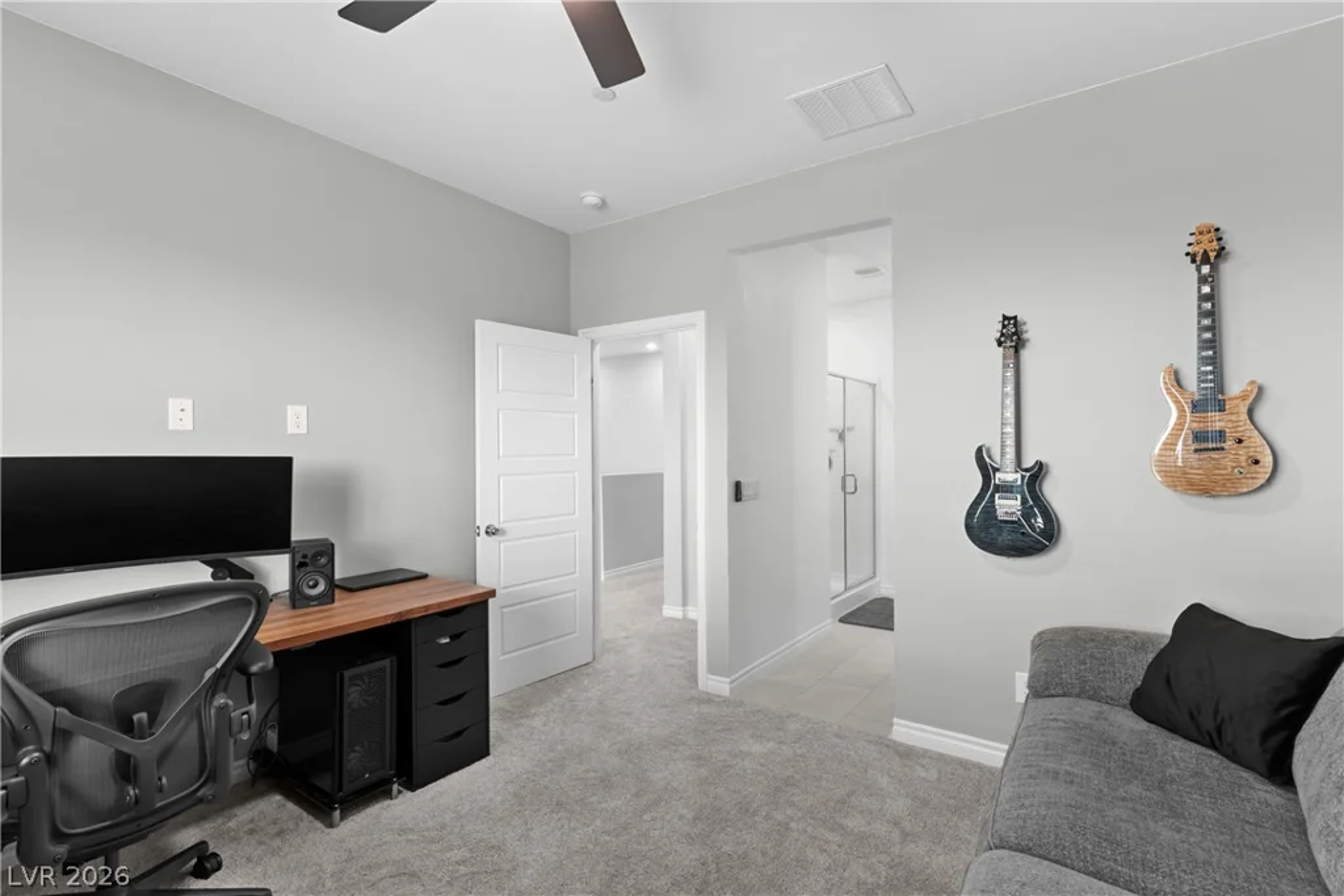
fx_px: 635
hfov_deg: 93.3
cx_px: 672
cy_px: 448
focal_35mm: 17
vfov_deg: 70.5
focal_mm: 17
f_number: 8
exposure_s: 1/10
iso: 400
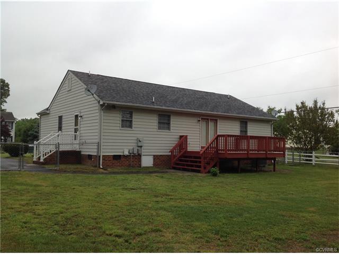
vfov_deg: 40.7
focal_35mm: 35
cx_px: 170
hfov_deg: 52.6
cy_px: 127
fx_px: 343
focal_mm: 4.28
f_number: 2.4
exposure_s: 1/201
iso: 50
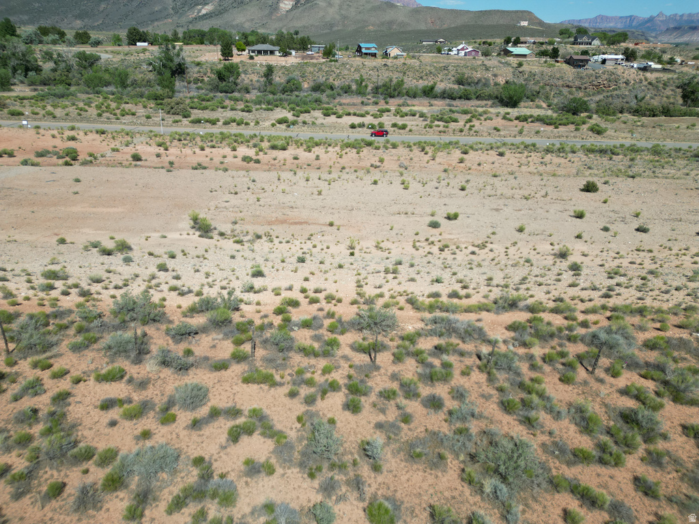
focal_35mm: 24
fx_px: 485
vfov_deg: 56.8
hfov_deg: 71.6
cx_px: 350
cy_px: 262
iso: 110
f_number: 1.7
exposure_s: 1/3200
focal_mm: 6.72
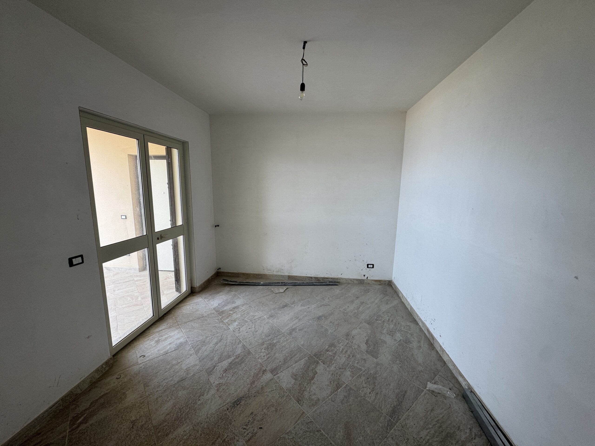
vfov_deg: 85.7
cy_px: 223
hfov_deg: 102.1
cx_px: 298
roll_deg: -0.2
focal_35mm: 14
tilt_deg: -8.8
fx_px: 241
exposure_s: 1/99
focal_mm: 2.22
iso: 64
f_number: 2.2
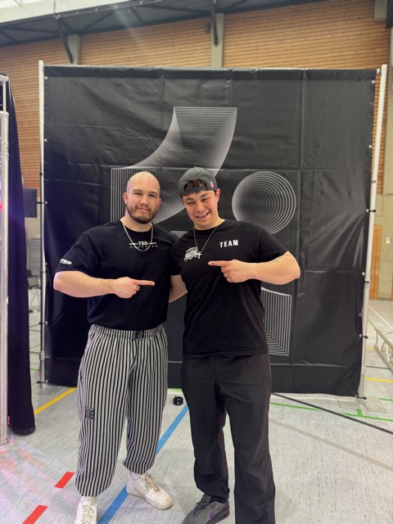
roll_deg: -1.4
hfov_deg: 56.8
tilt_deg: -2.4
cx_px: 196
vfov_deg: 71.6
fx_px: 363
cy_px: 262
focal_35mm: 24
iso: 200
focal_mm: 6.76
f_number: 1.78
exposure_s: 1/108
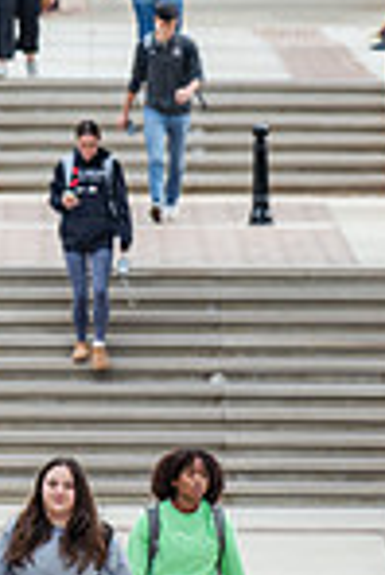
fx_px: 14563
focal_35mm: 910
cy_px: 78
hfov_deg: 1.5
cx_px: 58
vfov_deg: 2.3
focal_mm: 300
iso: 400
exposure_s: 1/320
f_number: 7.1
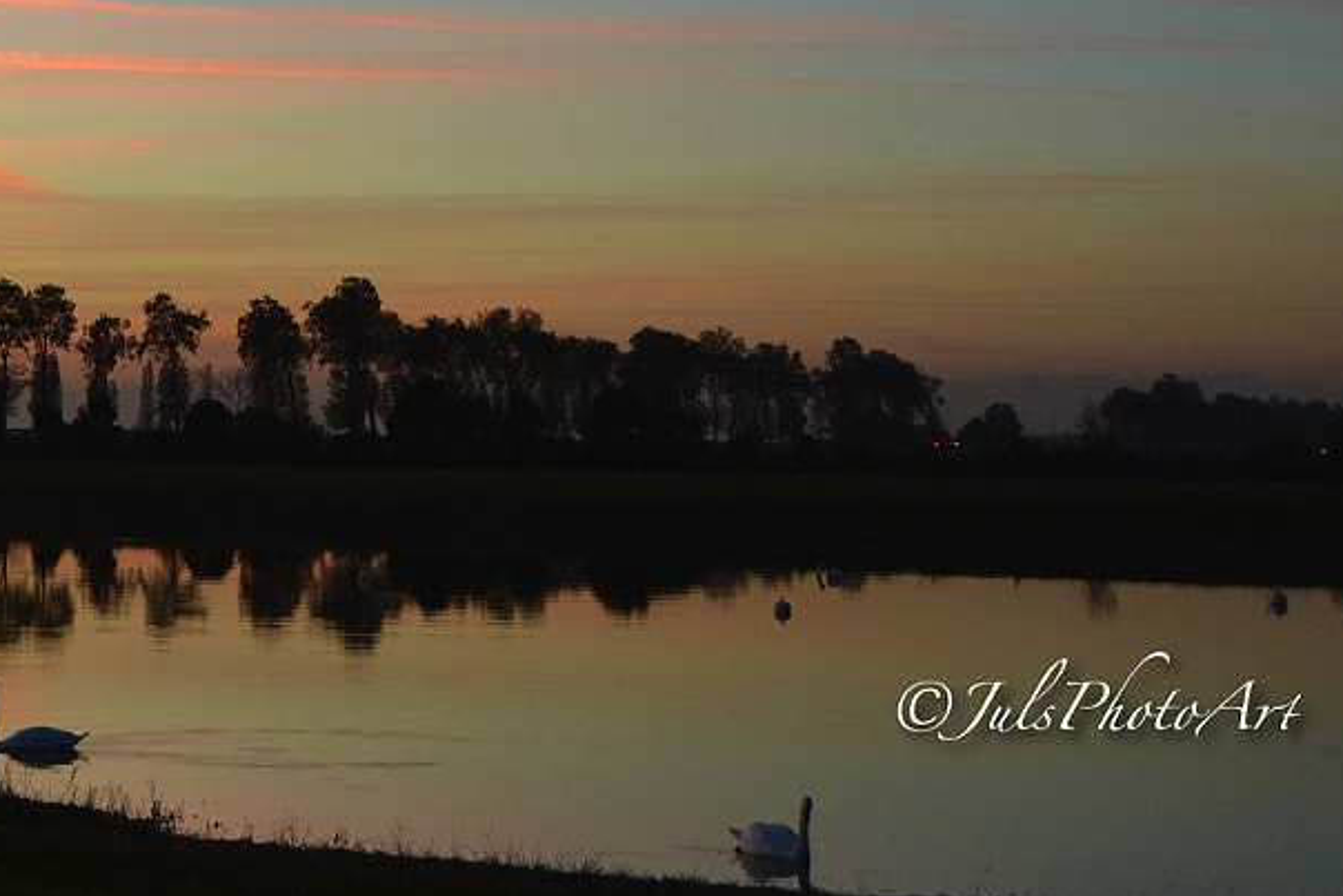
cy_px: -27
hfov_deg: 20.6
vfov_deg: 14.7
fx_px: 3407
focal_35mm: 91
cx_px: -331
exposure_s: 1/80
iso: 400
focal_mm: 23
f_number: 4.5
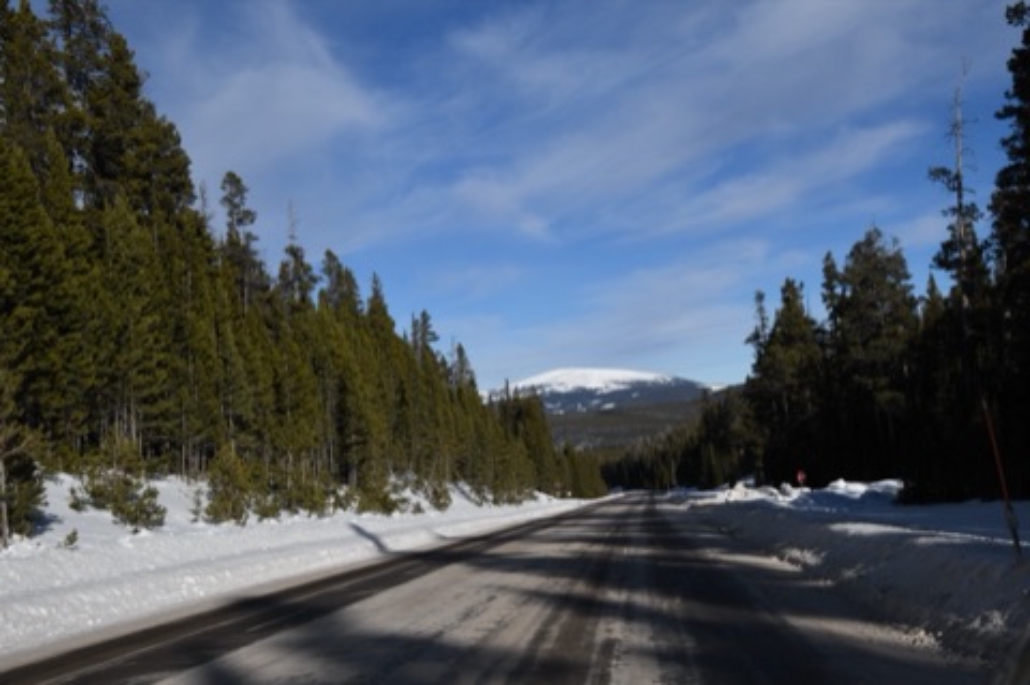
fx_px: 1315
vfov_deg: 29.2
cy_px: 342
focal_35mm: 46
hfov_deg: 42.8
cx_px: 515
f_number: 18
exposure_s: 1/320
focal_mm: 31
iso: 320
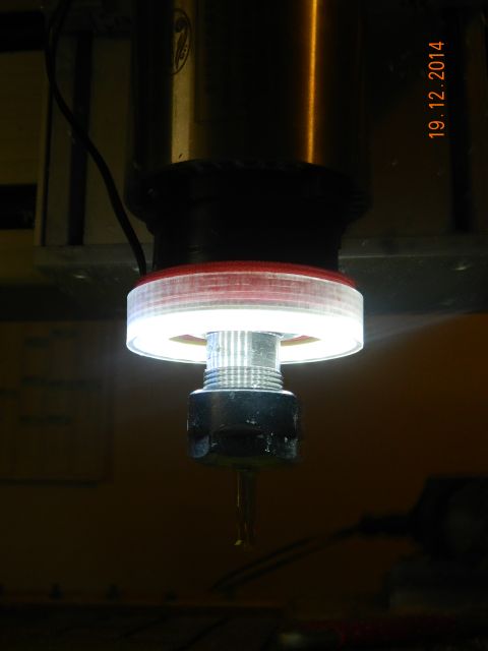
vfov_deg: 40.4
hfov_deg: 30.9
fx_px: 883
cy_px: 326
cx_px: 244
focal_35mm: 47
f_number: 3.6
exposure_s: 1/50
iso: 80
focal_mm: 8.4
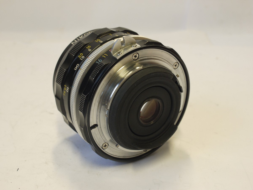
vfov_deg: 24.4
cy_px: 95
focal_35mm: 60
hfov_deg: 32.2
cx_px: 126
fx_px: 439
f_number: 9
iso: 400
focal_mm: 30
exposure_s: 1/15
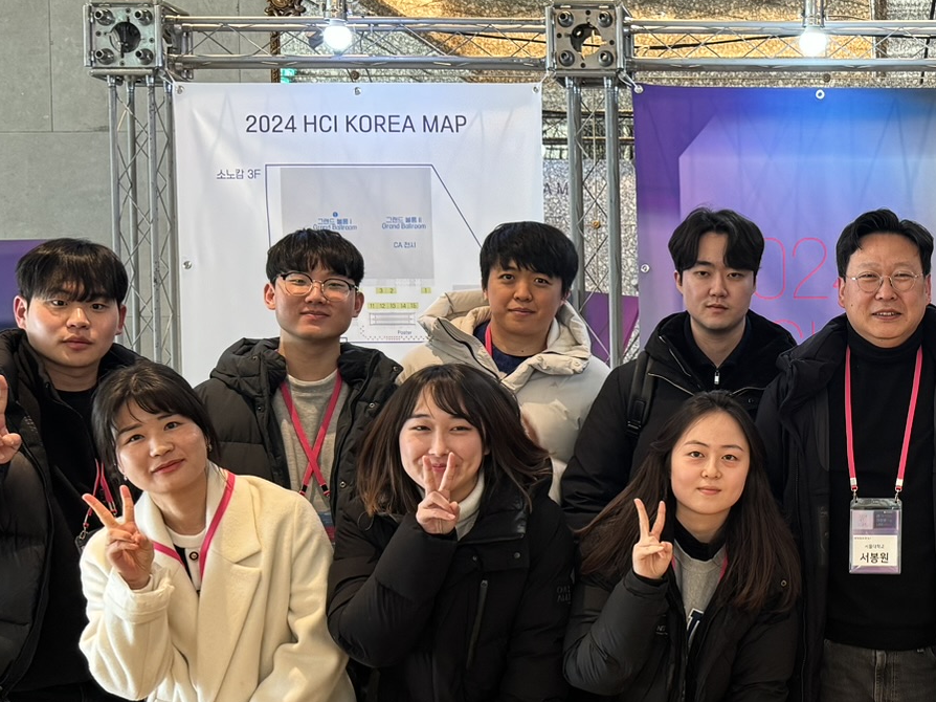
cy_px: 389
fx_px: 1487
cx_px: 900
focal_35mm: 55
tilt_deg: -2.0
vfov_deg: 26.5
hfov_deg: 32.6
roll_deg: +0.8
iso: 160
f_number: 1.78
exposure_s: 1/60
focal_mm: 6.86
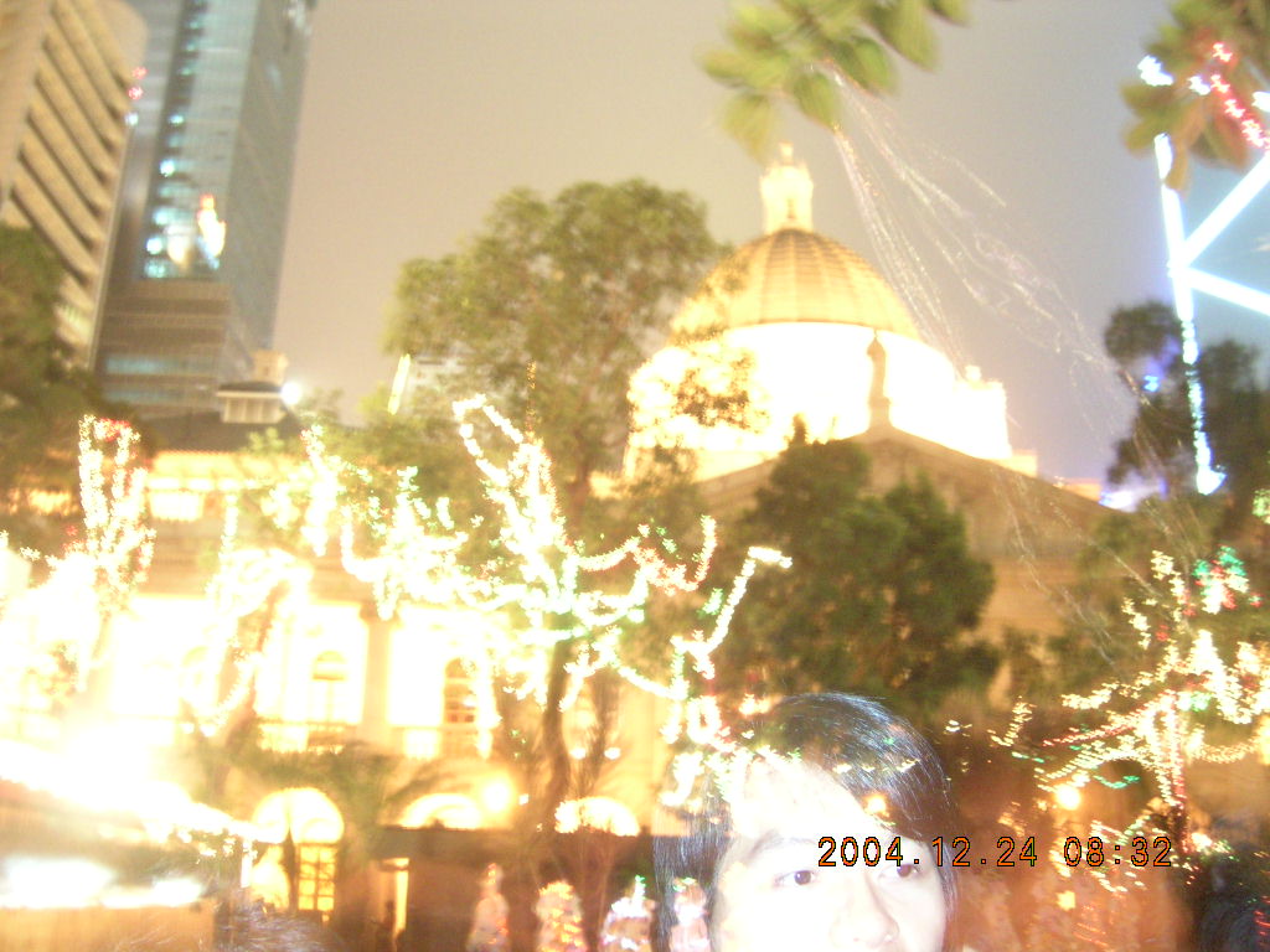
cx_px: 635
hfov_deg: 52.6
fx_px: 1284
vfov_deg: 40.7
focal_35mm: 35
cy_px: 476
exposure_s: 2
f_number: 2.8
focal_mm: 5.4
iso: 200
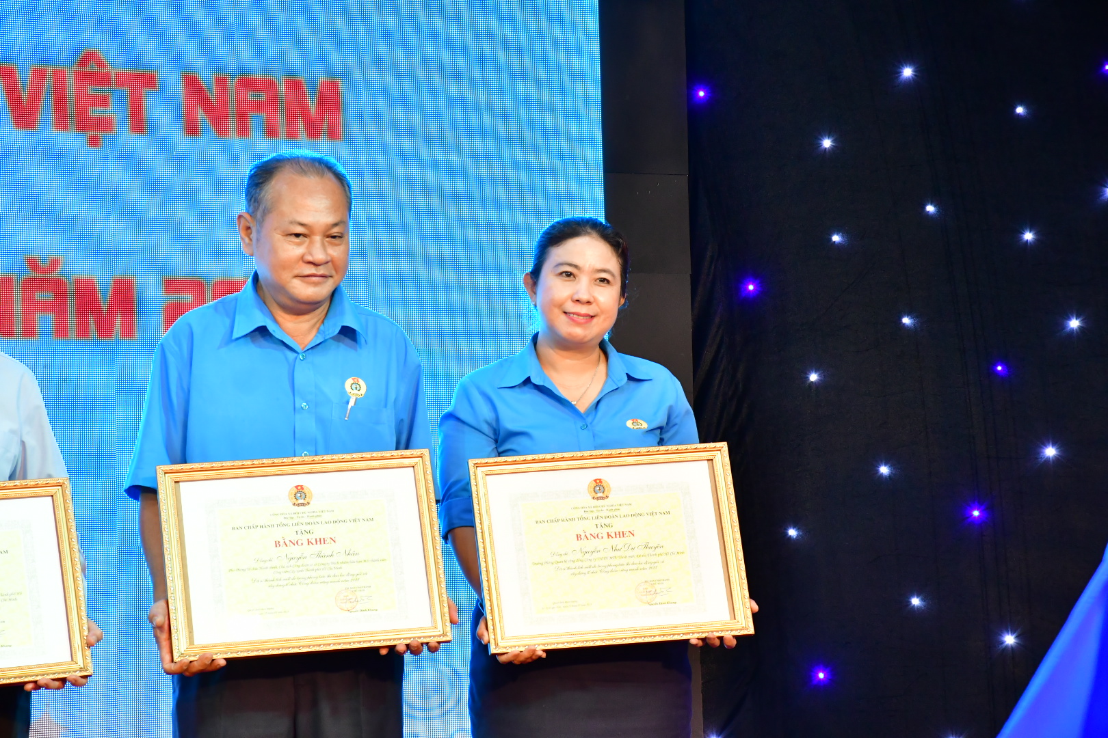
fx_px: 3908
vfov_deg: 10.8
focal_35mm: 127
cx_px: 554
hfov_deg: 16.1
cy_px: 369
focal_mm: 85
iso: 2000
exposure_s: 1/80
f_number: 8
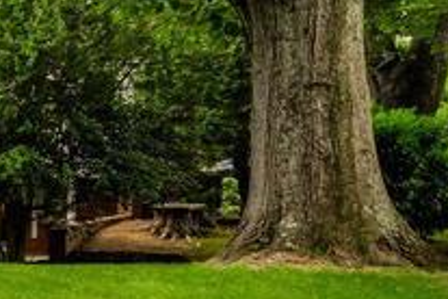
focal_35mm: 79
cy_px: 181
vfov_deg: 17.3
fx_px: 983
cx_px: -608
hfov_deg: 15.3
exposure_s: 1/320
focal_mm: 16
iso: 1250
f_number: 7.1
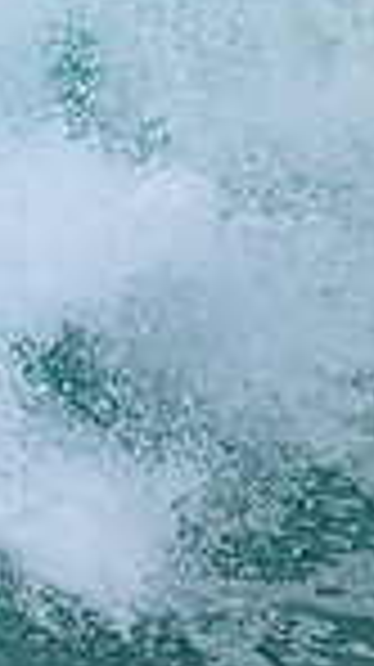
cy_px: 120
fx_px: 65522
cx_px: -745
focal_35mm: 3708
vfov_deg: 0.6
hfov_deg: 0.3
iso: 400
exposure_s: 1/2500
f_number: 6.3
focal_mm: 800
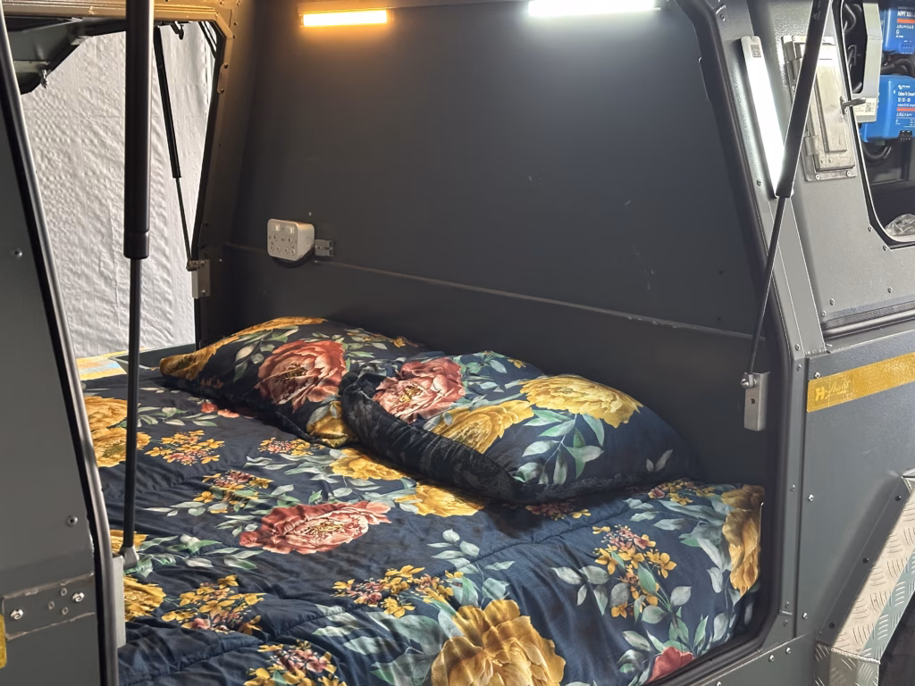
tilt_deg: -12.9
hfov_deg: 39.7
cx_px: 458
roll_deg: -0.1
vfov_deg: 30.3
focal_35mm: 48
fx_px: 1269
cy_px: 343
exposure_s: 1/37
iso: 500
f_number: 1.78
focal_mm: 6.86
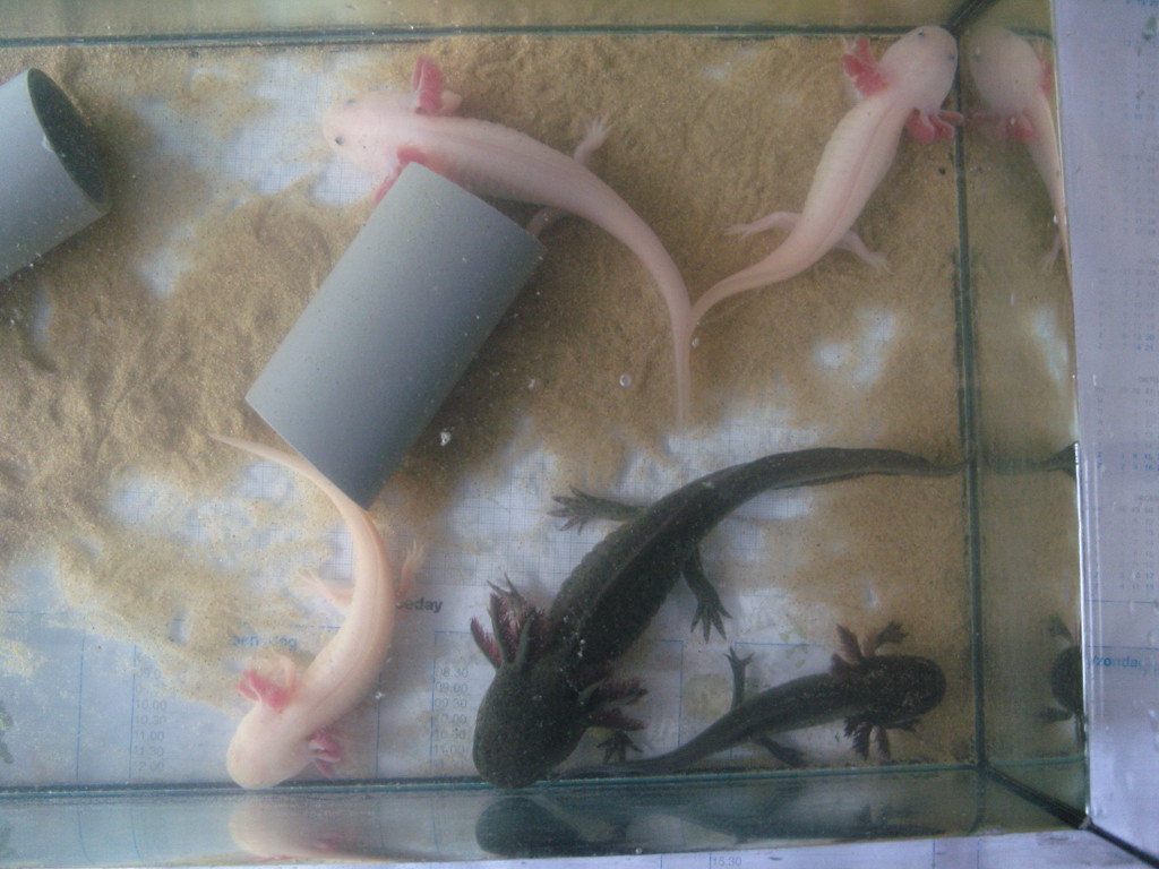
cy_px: 434
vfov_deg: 37.7
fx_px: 1272
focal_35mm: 38
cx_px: 580
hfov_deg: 49.0
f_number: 2.8
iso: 200
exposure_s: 1/20
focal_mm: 7.8
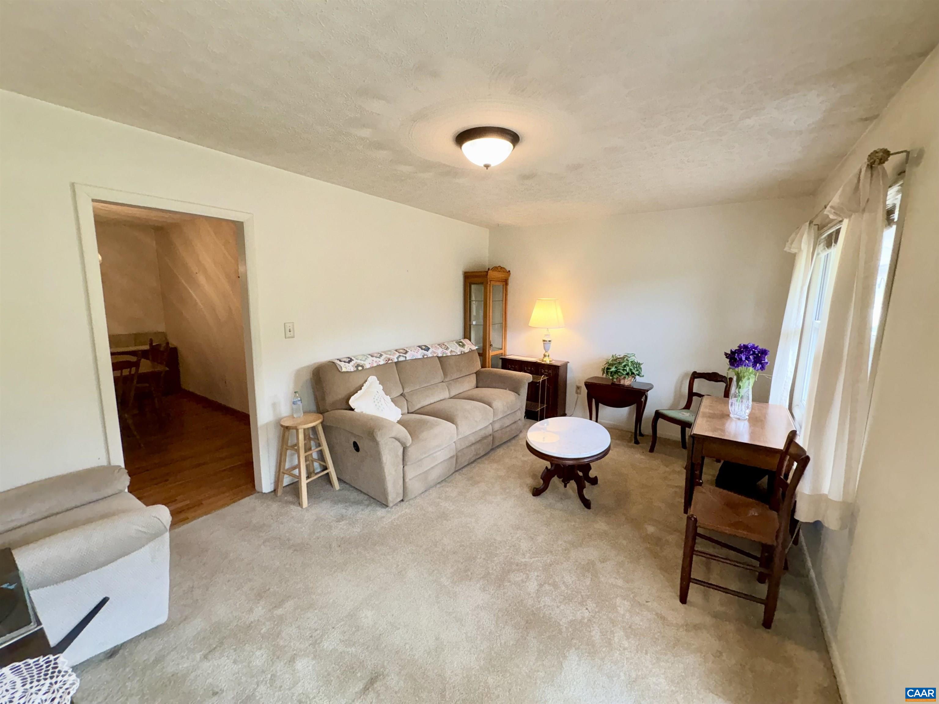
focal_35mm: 14
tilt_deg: -8.8
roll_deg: -0.6
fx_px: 380
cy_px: 352
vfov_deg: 85.7
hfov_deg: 102.1
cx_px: 470
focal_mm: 2.22
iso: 125
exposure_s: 1/120
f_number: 2.2
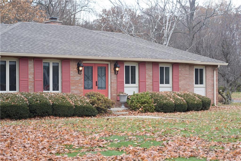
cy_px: 80
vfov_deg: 18.2
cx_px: 120
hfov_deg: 27.0
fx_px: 502
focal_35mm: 75
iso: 800
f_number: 4
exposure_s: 1/1000
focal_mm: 50
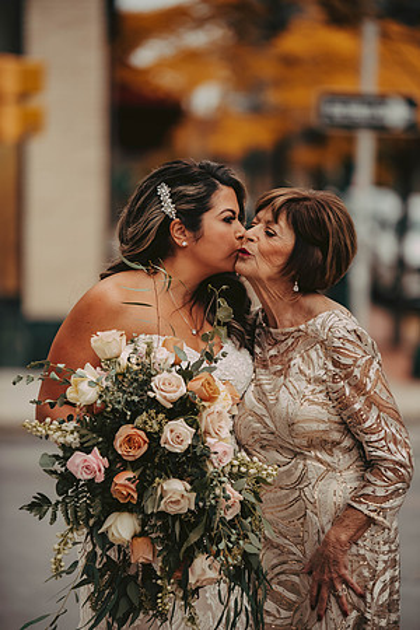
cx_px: 210
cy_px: 315
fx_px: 3500
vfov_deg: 10.3
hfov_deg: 6.9
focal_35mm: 200
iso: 1250
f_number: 3.2
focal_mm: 200
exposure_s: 1/3200
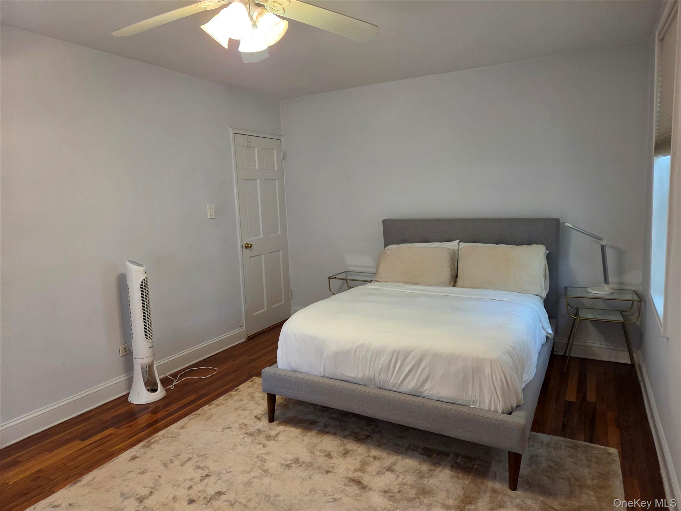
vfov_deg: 58.9
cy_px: 256
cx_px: 340
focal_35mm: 23
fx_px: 452
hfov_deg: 73.9
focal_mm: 5.4
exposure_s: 1/120
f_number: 1.8
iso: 250
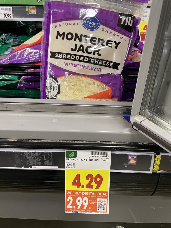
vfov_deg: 67.3
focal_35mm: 26
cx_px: 86
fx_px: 171
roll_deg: -2.0
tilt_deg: -35.0
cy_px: 114
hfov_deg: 53.1
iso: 100
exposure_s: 1/44
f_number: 1.6
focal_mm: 4.2
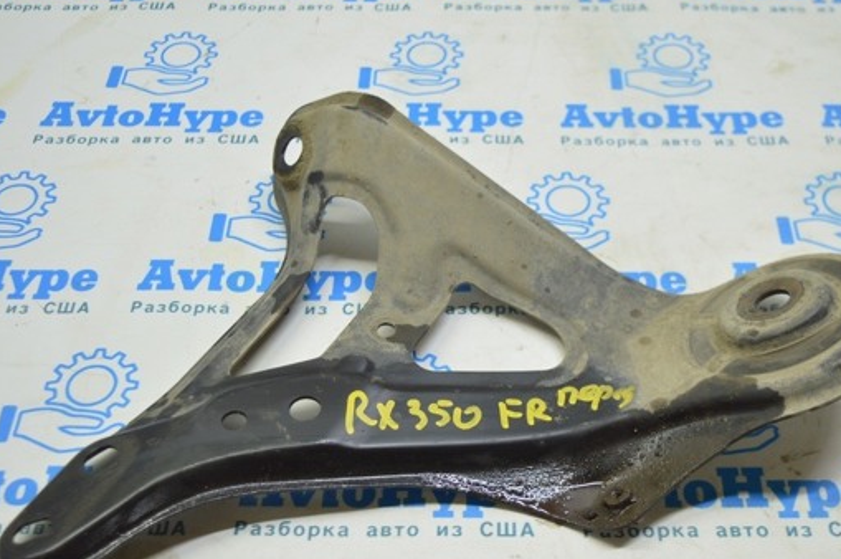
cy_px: 332
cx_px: 461
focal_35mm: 49
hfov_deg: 40.3
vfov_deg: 27.4
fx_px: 1143
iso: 400
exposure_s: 1/40
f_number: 4
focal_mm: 26
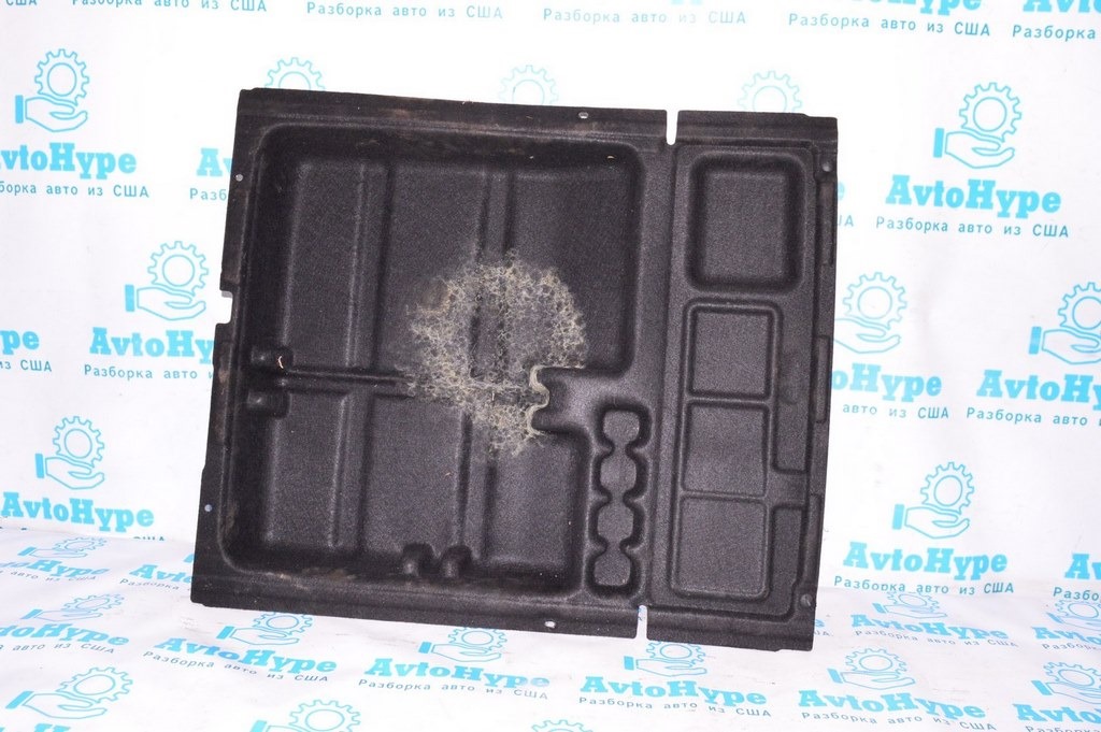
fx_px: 917
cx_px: 550
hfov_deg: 62.0
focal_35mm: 30
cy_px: 366
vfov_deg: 43.5
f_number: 8
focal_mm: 20
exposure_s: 1/200
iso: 1600
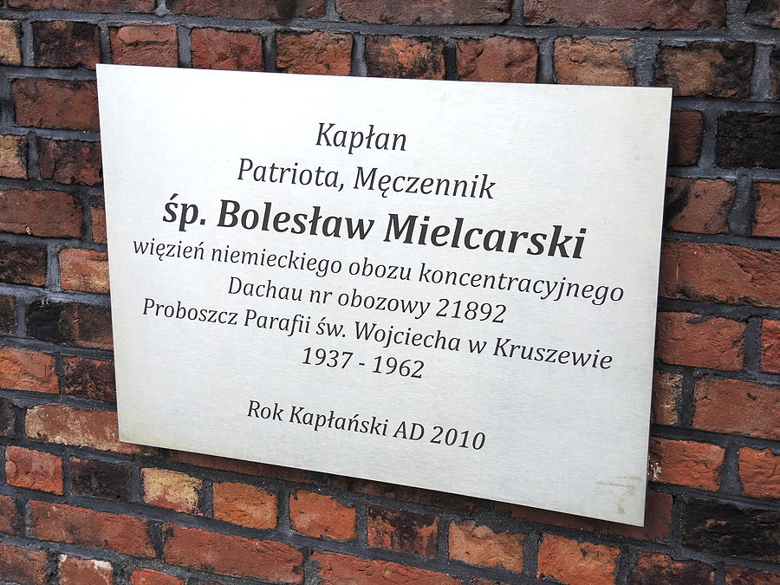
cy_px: 292
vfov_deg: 29.1
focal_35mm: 50
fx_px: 1127
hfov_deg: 38.2
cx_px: 390
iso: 80
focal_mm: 11
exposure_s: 1/100
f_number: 2.8
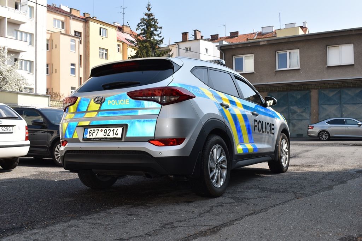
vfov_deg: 36.9
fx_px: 362
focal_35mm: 36
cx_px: 181
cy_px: 120
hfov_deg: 53.1
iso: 100
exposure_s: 1/200
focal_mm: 24
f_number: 8
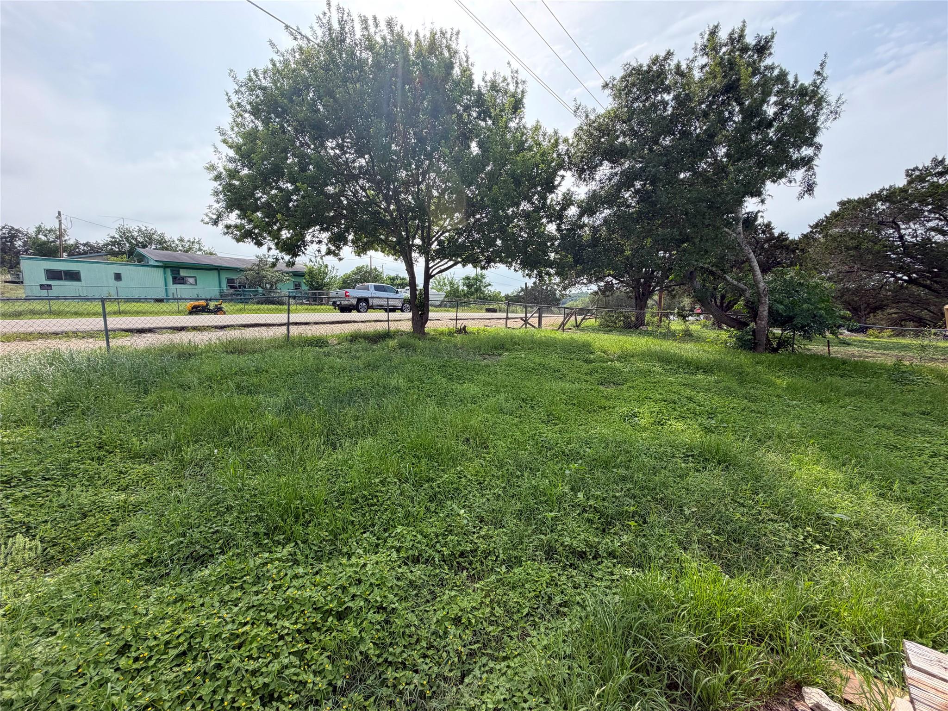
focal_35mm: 14
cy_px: 356
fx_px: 383
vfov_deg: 85.7
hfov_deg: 102.1
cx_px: 474
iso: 32
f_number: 2.2
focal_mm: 2.22
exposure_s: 1/770
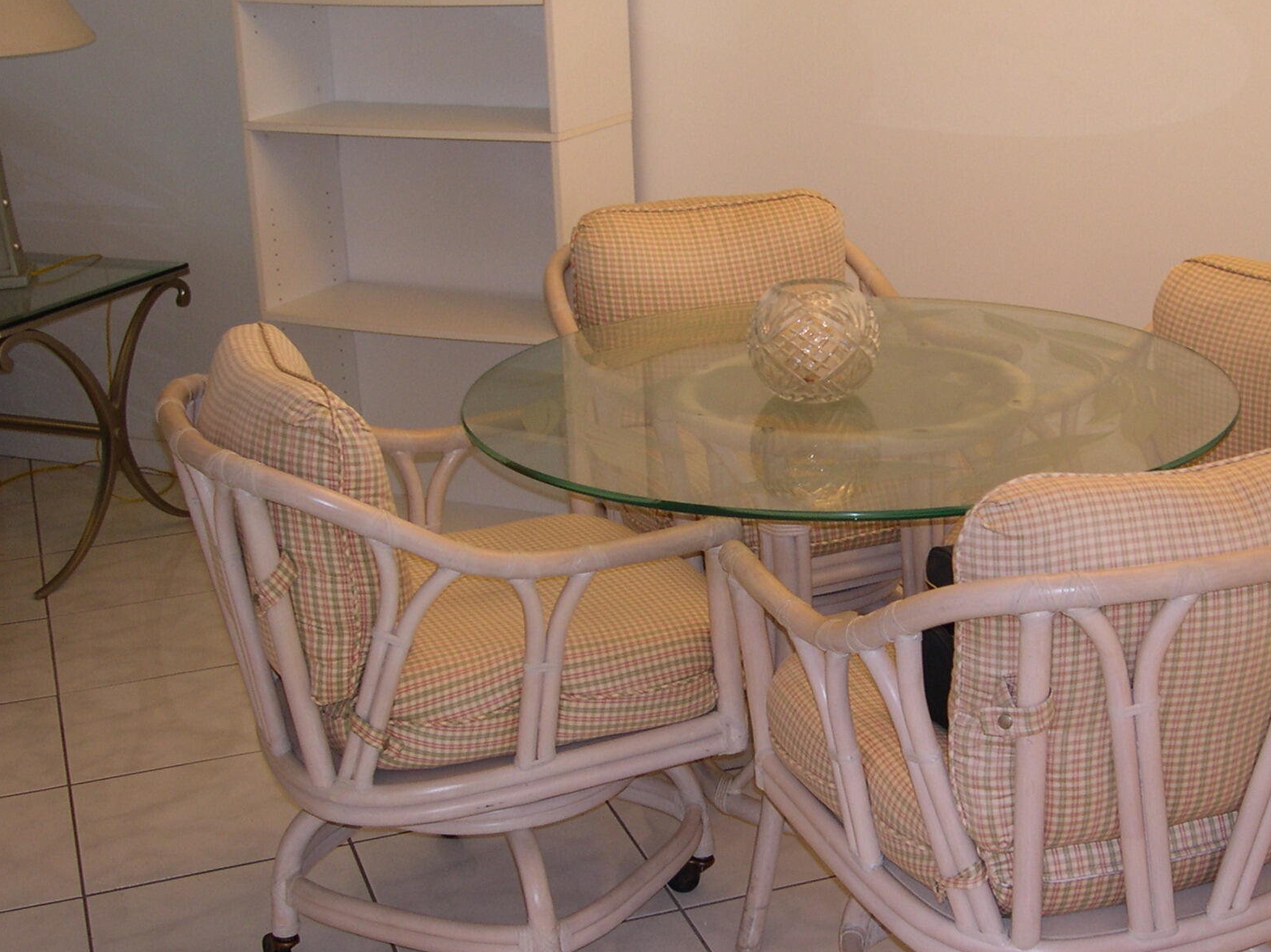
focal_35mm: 55
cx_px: 876
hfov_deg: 34.5
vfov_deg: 26.6
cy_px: 491
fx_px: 2019
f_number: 2.8
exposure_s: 1/30
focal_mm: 8
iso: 100
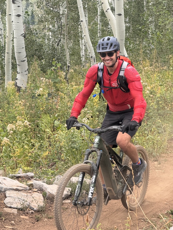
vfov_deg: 16.4
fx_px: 800
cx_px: 86
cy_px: 115
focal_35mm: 120
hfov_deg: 12.3
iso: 50
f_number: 2.8
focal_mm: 15.66
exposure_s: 1/295
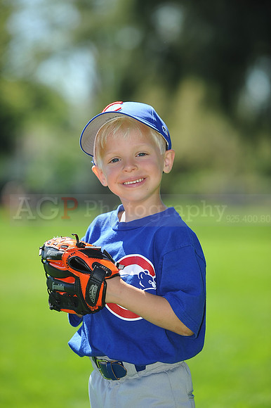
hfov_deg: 6.9
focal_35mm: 200
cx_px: 136
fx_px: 2261
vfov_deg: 10.3
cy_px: 204
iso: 200
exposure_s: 1/640
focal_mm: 200
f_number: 4.5
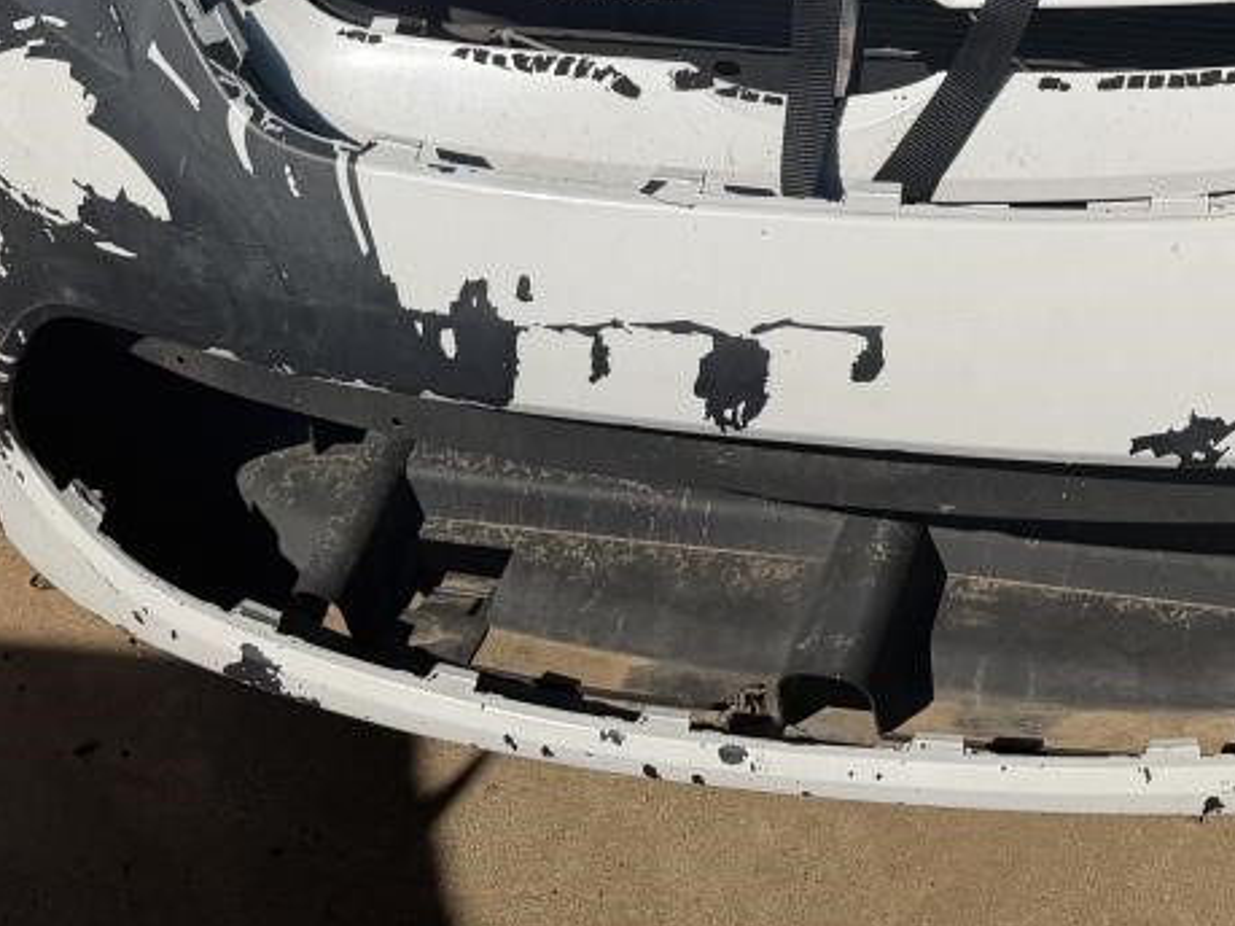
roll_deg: +1.6
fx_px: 2390
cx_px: 1192
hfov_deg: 27.5
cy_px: -361
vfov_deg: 19.7
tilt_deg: -20.3
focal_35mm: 67
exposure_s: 1/8130
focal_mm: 6.76
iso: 80
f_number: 1.78
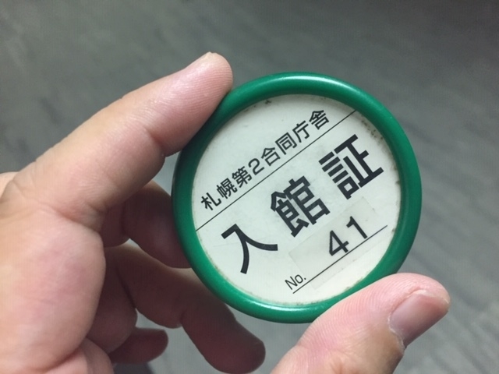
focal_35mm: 29
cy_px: 187
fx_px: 418
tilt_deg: -43.6
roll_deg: +8.4
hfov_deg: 61.7
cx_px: 250
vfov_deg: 48.2
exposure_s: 1/33
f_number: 2.2
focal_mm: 4.15
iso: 250
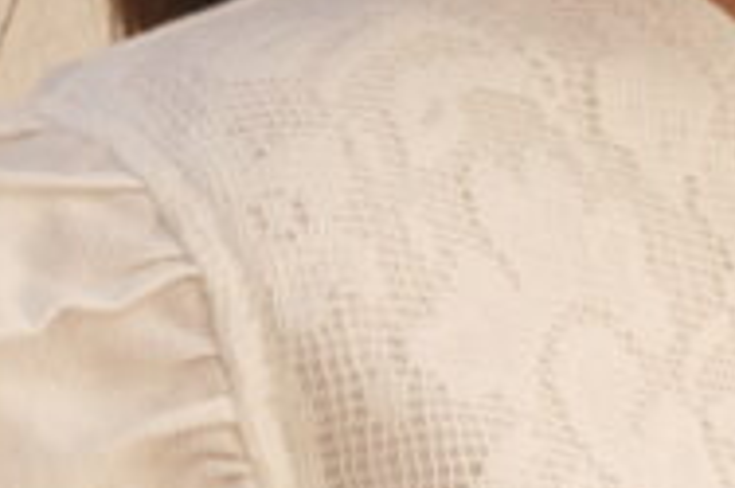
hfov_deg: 8.5
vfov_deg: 5.6
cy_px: 1054
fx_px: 4896
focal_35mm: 240
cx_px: 692
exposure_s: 1/125
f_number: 9
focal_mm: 50
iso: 200
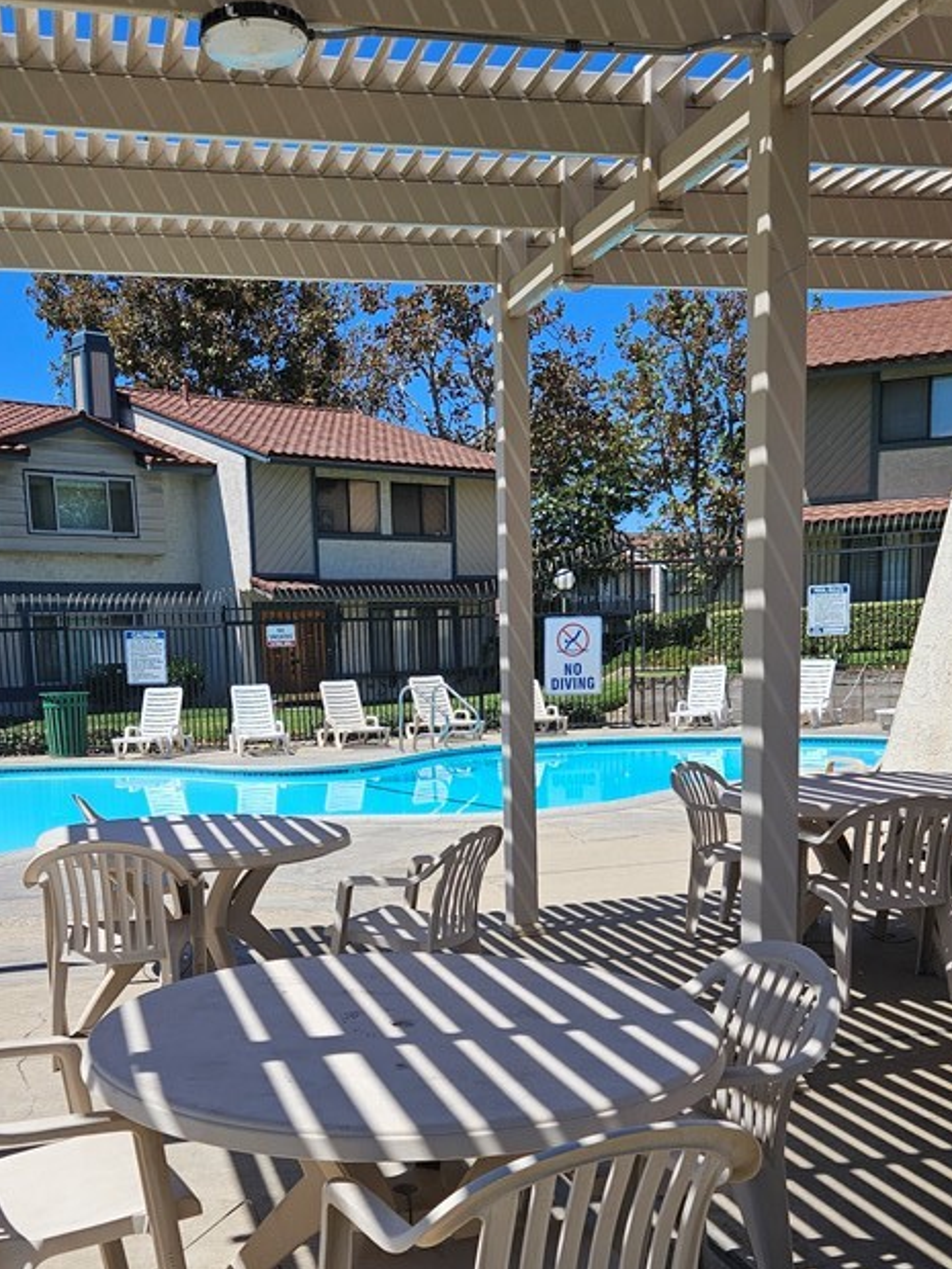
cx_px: 424
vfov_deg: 48.1
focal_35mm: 38
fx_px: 1393
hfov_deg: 37.7
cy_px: 860
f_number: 1.8
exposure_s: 1/2246
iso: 25
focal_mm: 5.4
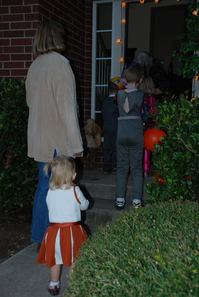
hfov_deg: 28.2
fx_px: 397
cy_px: 148
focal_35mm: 48
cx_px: 100
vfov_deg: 41.1
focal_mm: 32
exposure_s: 1/60
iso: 200
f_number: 4.2
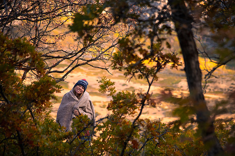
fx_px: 920
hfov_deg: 14.6
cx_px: 124
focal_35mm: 141
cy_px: 89
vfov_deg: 9.7
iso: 320
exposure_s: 1/500
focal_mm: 120
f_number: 4
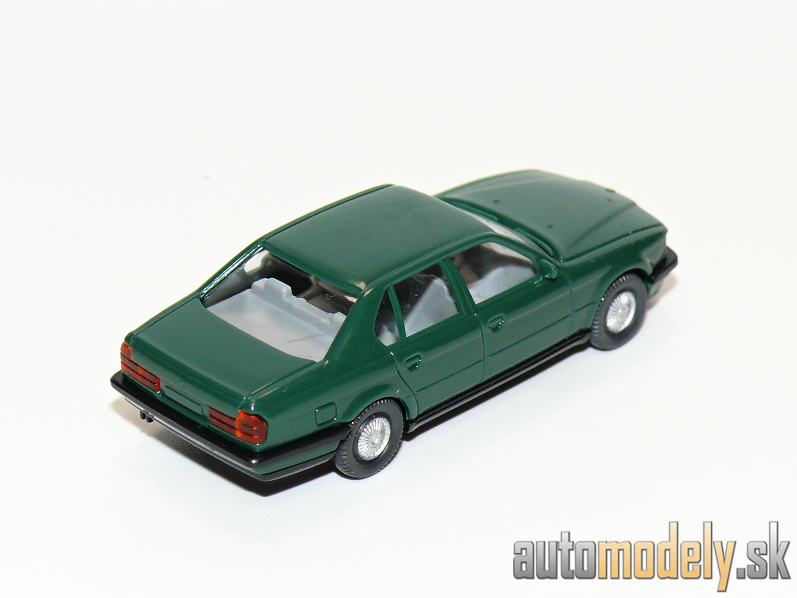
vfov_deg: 10.8
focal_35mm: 137
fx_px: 3154
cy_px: 299
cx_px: 398
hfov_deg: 14.4
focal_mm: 16.3
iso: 100
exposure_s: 1/30
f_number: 4
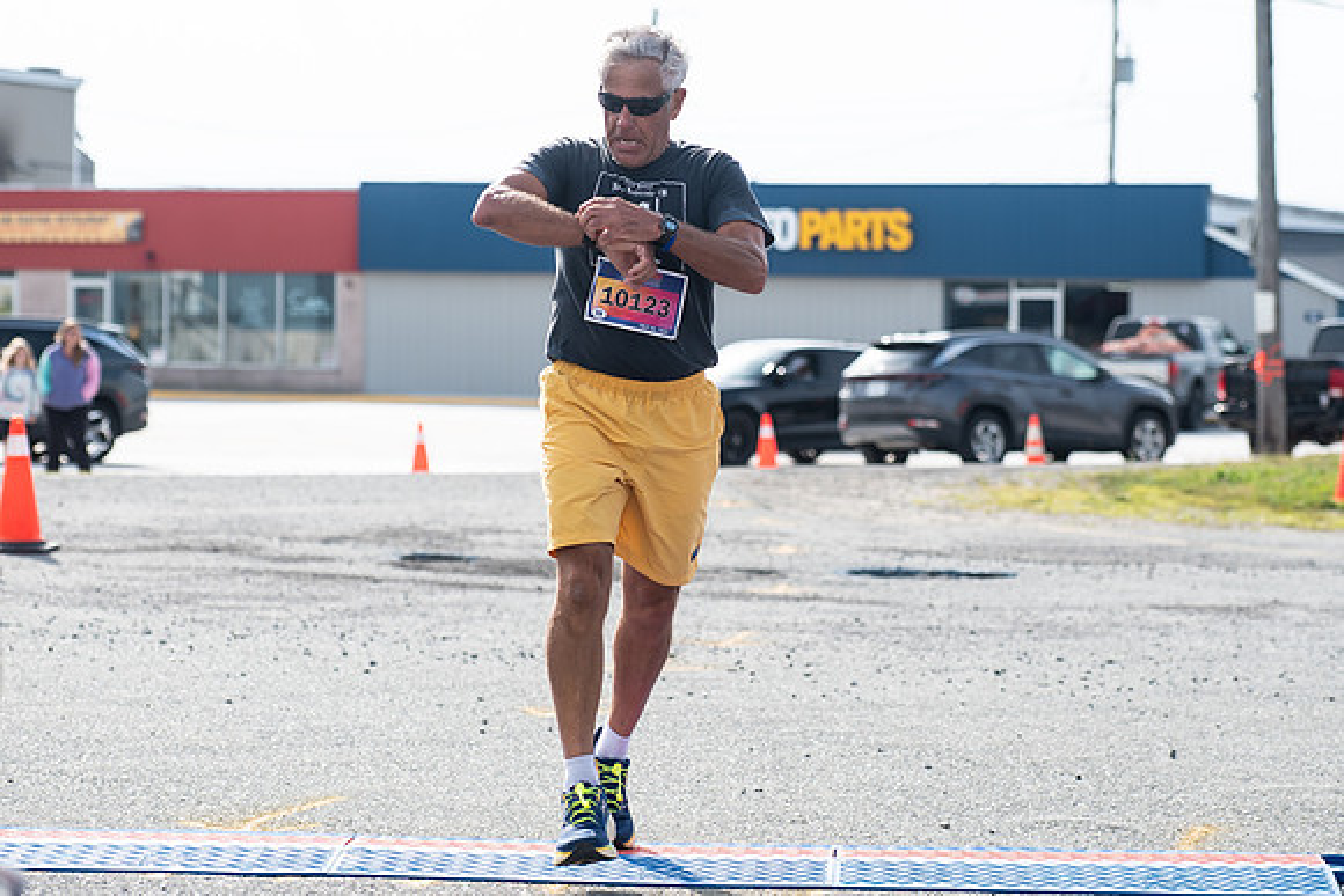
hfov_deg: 16.0
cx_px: 642
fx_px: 4794
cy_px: 348
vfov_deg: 10.7
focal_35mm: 128
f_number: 4.5
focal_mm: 92
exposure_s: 1/1600
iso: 250
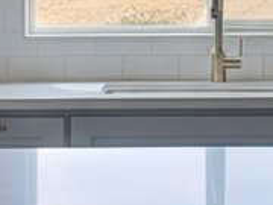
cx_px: 231
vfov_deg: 9.6
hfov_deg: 12.8
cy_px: -12
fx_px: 1207
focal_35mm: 153
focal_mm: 6.4
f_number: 1.8
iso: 1497
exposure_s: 1/1639
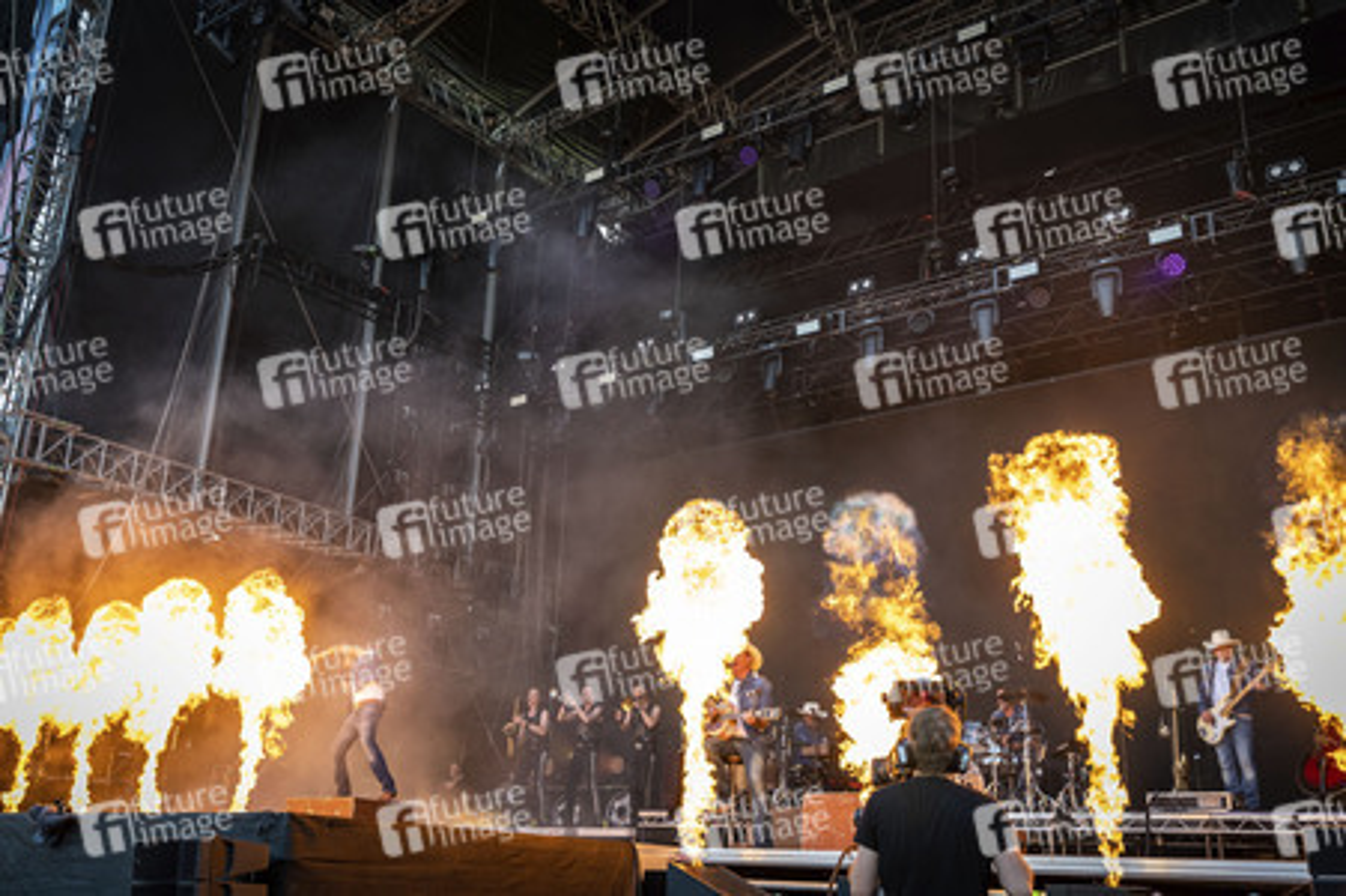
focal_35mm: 34
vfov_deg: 38.8
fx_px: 1270
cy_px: 448
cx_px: 673
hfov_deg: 55.8
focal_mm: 34
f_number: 5
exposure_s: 1/250
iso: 800
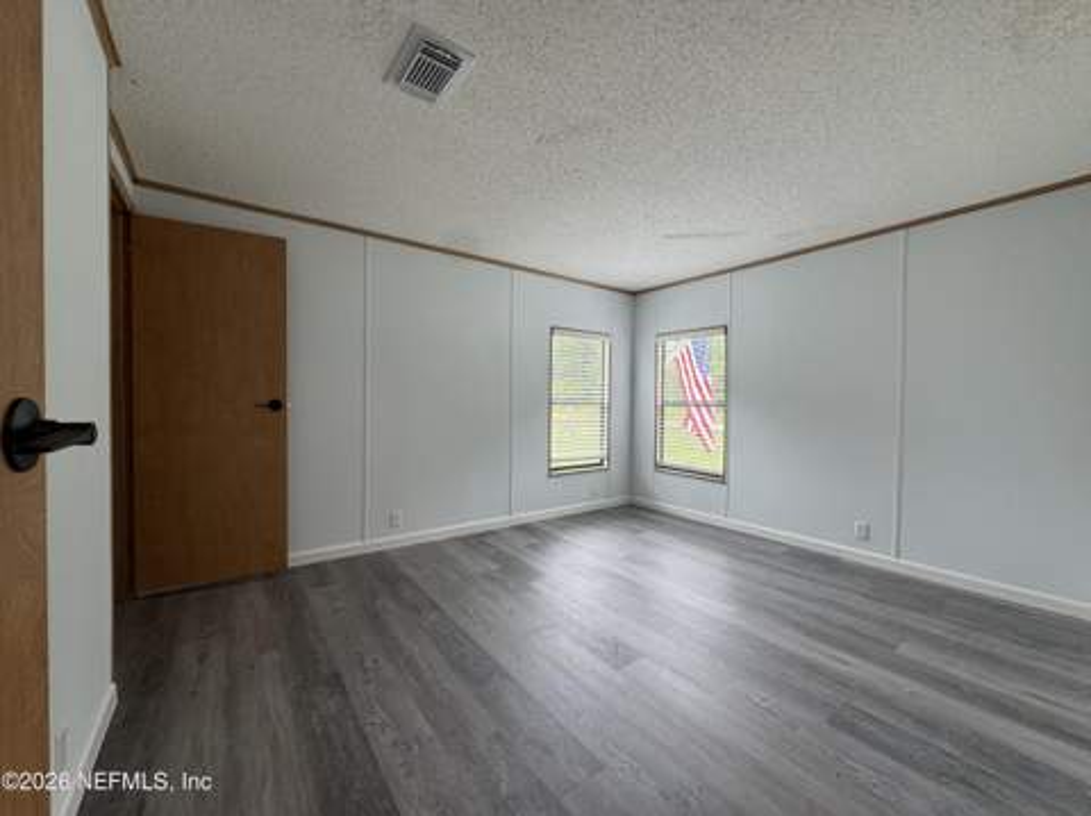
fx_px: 441
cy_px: 408
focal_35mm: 14
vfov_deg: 85.6
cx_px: 546
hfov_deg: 102.1
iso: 80
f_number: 2.2
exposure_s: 1/120
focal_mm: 2.22
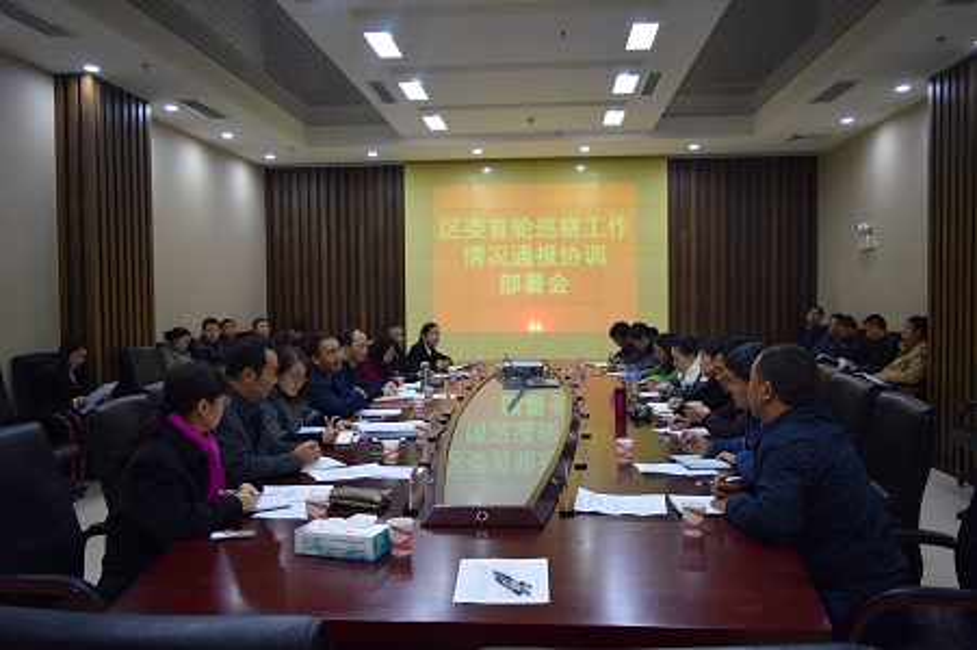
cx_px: 488
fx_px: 814
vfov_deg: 43.5
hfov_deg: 62.0
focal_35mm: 30
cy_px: 325
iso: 800
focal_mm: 20
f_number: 4
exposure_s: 1/60
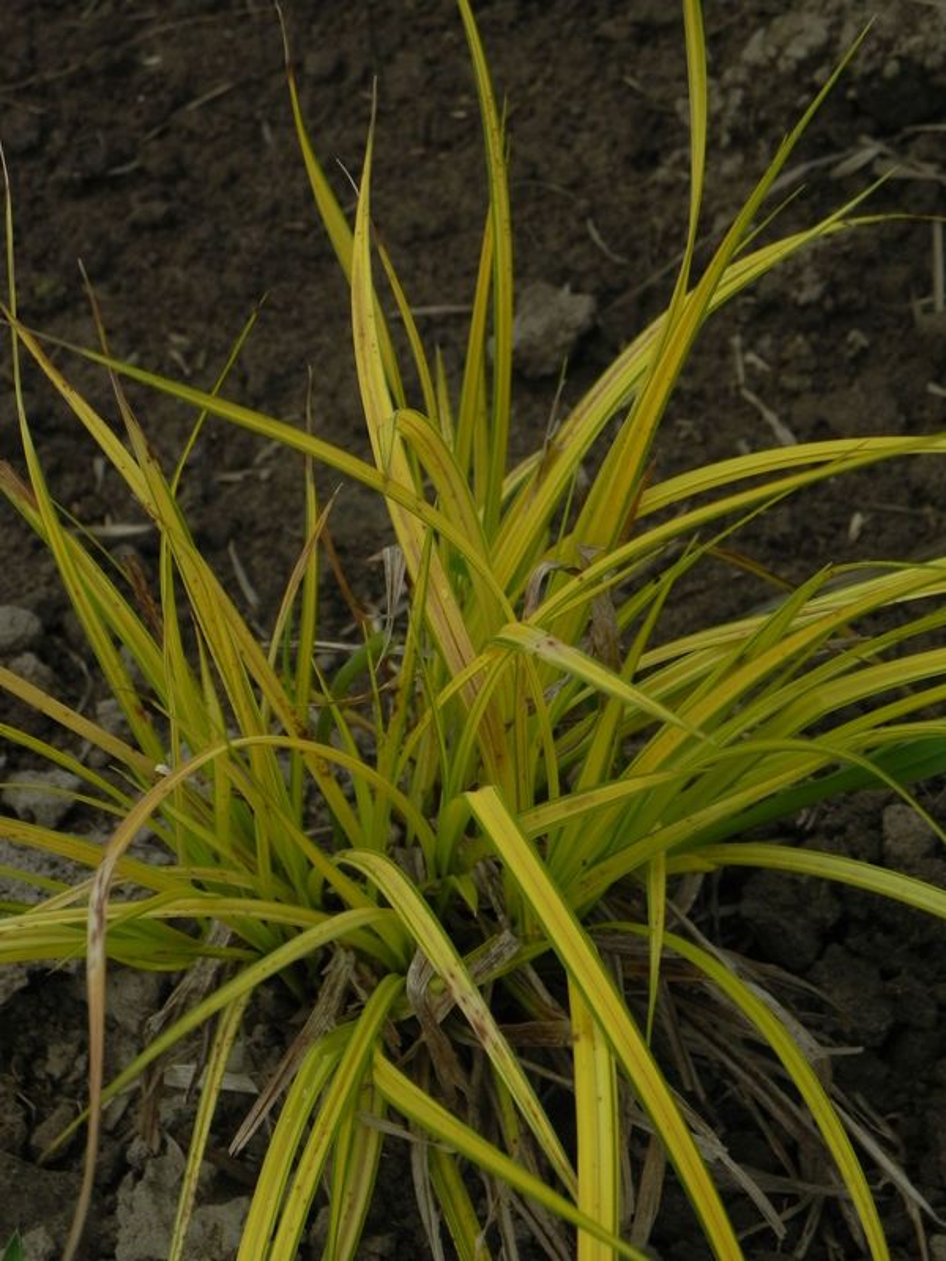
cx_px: 473
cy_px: 630
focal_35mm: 85
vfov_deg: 23.0
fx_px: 3097
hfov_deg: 17.4
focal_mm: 15.1
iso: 200
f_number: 5
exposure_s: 1/160
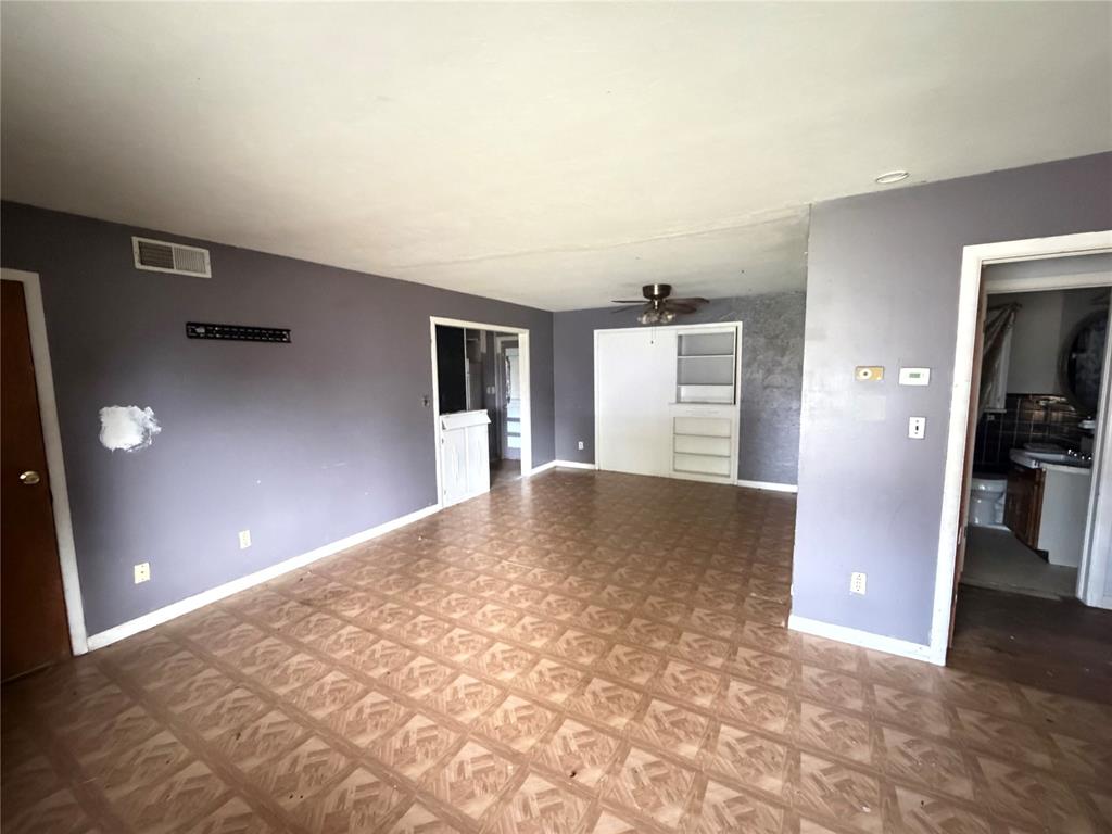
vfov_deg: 85.7
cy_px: 417
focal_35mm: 14
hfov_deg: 102.1
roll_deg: +1.1
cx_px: 556
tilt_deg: -6.4
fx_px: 450
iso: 2000
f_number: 2.2
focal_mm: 2.22
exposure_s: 1/30
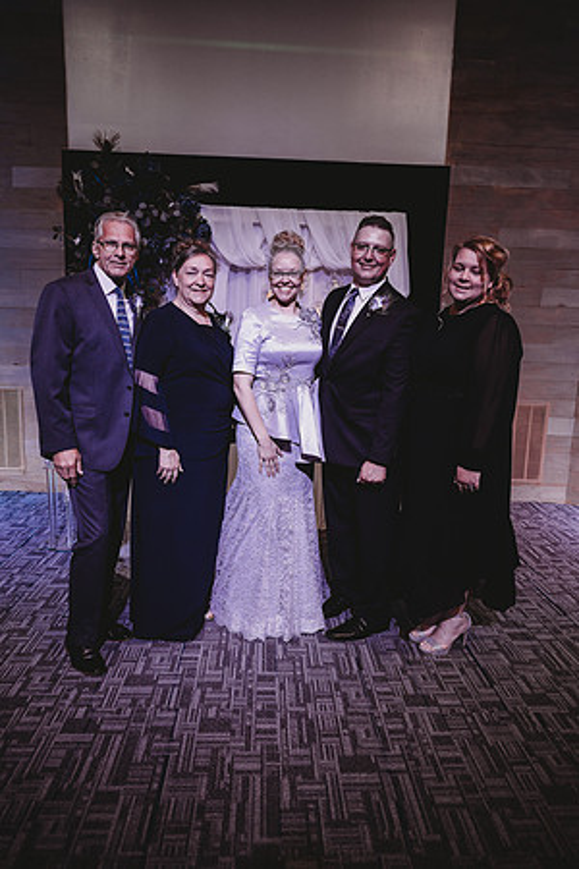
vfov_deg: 73.7
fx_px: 579
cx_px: 290
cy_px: 434
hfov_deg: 53.1
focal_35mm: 24
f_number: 2.2
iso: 400
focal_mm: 24
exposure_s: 1/125
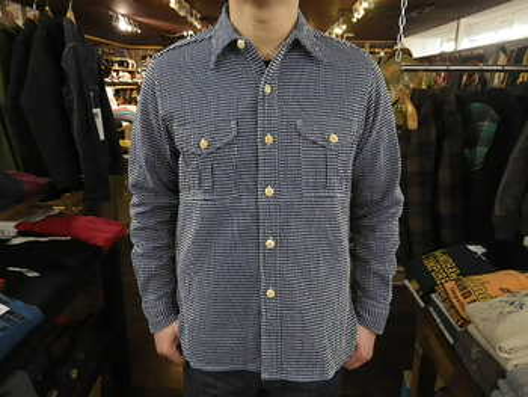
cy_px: 198
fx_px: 427
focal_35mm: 28
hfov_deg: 63.4
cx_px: 264
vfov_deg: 49.8
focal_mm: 5
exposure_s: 1/50
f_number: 3.5
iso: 800
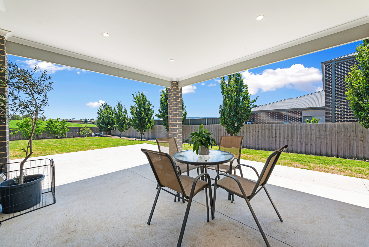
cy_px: 124
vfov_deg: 81.3
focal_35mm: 14
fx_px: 144
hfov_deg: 104.2
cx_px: 184
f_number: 8
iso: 125
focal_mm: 14
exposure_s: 1/125
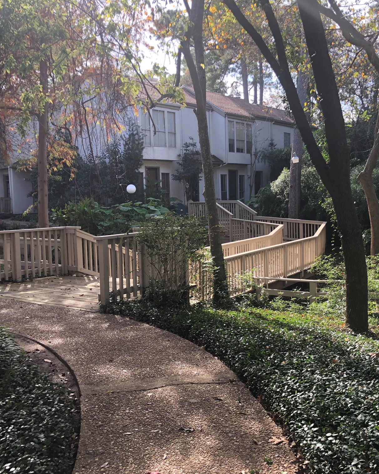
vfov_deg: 49.1
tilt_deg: -4.6
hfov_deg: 39.6
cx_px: 255
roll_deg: +0.3
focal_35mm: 37
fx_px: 519
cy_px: 239
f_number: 1.8
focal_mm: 3.99
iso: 20
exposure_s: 1/223
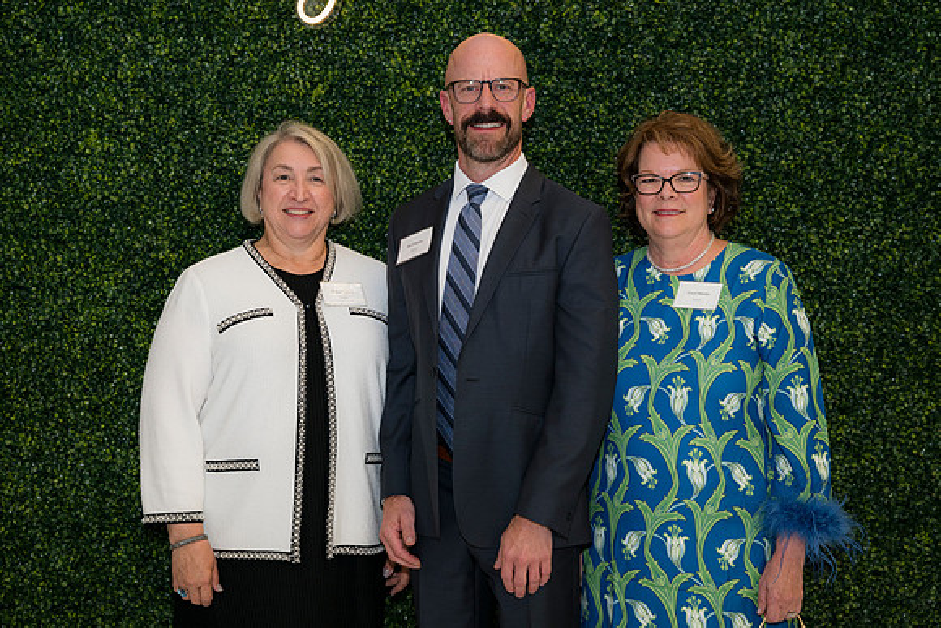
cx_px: 470
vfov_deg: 23.8
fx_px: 1490
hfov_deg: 35.0
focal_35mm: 57
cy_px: 314
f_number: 5
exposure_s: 1/160
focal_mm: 57
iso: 400
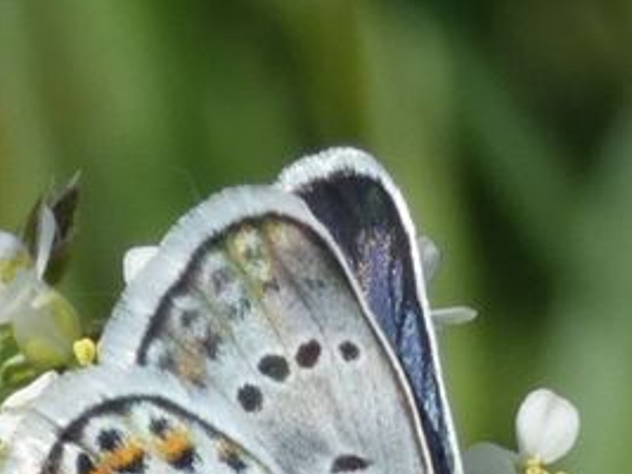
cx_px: 344
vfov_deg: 3.4
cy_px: 678
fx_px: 7884
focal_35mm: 432
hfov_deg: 4.6
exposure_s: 1/200
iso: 80
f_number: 5.3
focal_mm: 24.2
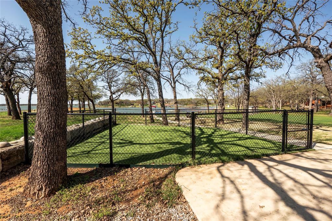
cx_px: 166
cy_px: 110
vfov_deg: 77.3
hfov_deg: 100.4
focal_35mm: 15
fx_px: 138
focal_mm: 10
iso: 100
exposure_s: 1/640
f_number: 4
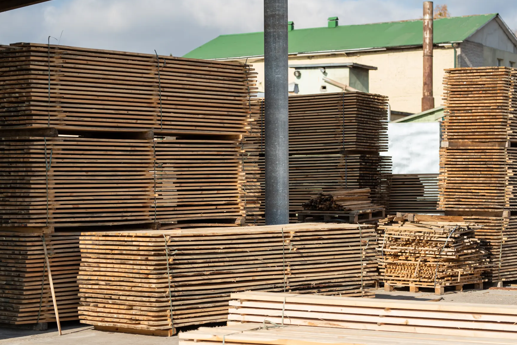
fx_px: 1350
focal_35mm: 94
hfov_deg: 21.7
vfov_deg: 14.6
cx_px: 275
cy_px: 184
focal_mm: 85
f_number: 4
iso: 100
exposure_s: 1/800
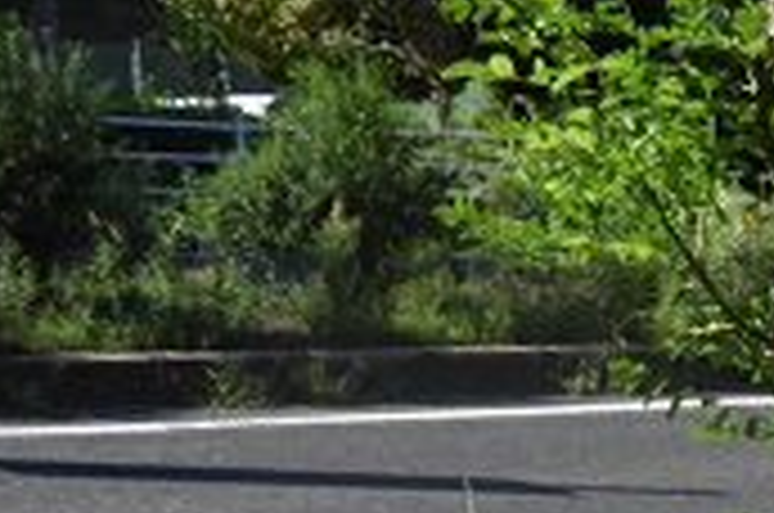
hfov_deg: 14.9
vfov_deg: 9.8
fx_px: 2747
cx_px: 1174
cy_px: 1076
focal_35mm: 128
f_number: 3.6
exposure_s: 1/800
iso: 100
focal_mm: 5.9
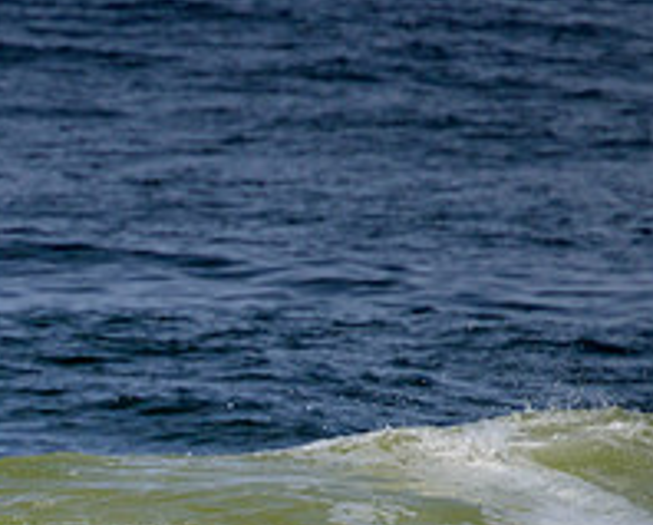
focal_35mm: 2196
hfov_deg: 0.9
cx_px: -201
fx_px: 42503
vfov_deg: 0.7
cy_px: 632
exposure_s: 1/2000
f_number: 11
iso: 500
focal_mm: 800
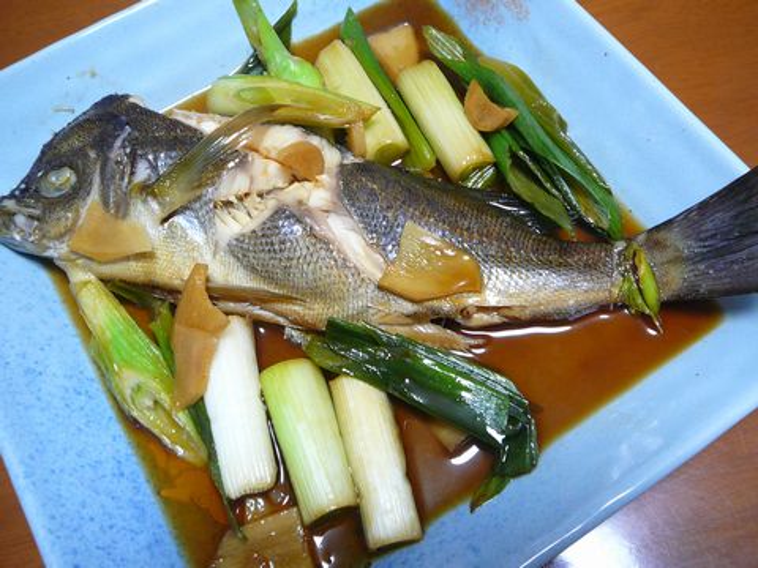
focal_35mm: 35
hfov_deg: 52.6
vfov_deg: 40.7
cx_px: 379
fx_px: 766
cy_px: 284
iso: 200
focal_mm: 5.2
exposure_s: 1/15
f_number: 2.8
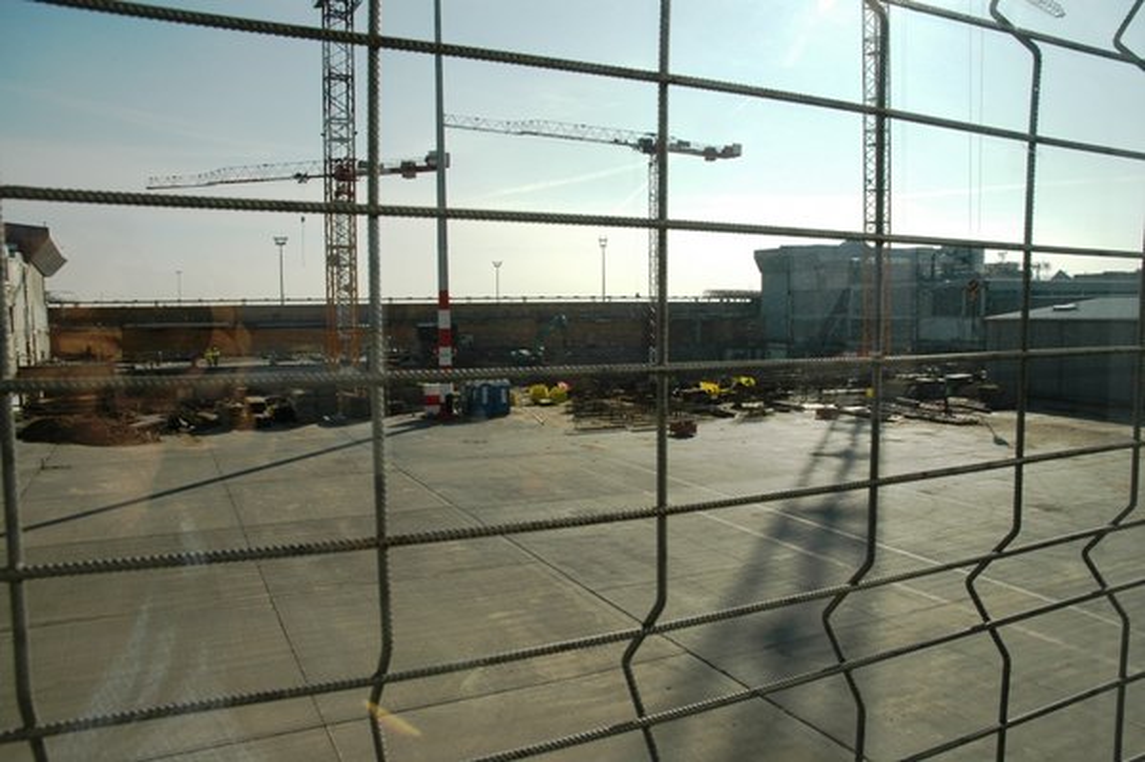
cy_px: 381
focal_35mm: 27
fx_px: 858
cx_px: 572
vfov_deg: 47.9
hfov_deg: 67.4
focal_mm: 18
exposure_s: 1/500
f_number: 11
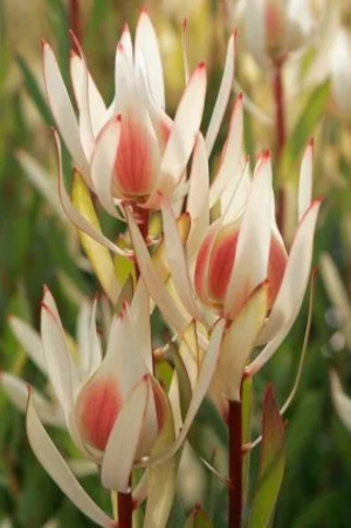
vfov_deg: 9.5
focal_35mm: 218
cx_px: 176
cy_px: 264
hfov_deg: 6.3
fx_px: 3186
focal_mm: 145
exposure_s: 1/3200
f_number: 5.6
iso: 400
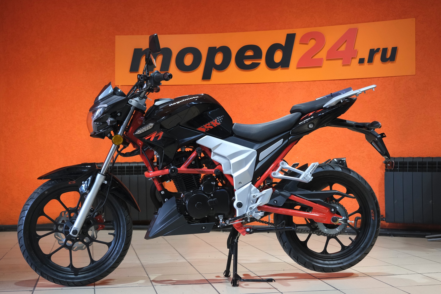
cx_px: 220
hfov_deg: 40.3
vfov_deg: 27.5
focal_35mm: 49
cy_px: 147
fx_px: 600
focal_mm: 32.5
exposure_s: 1/100
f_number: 4
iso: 1600
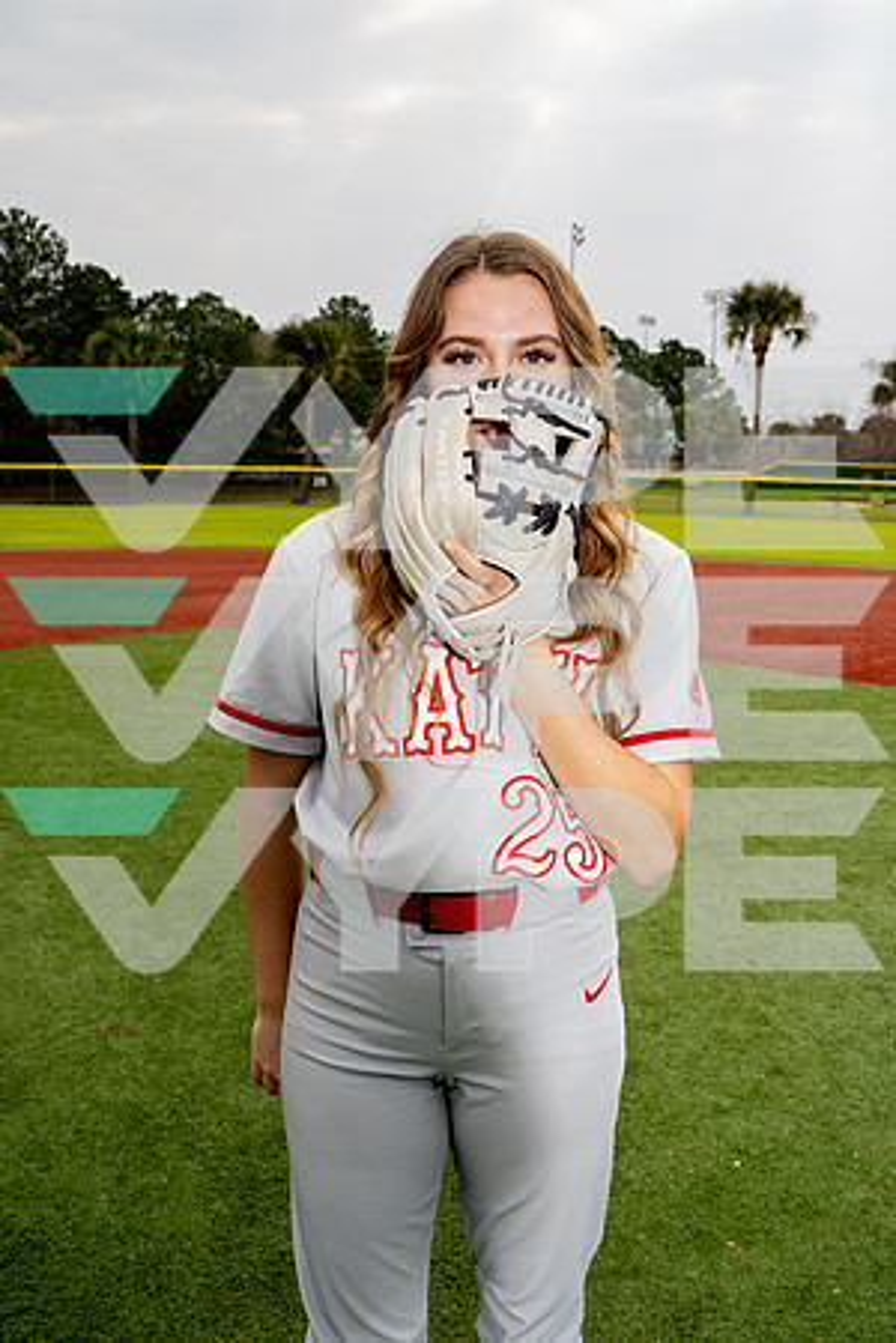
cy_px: 672
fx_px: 1307
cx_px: 448
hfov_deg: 37.9
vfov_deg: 54.4
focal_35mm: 35
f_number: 8
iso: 125
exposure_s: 1/250
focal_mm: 35
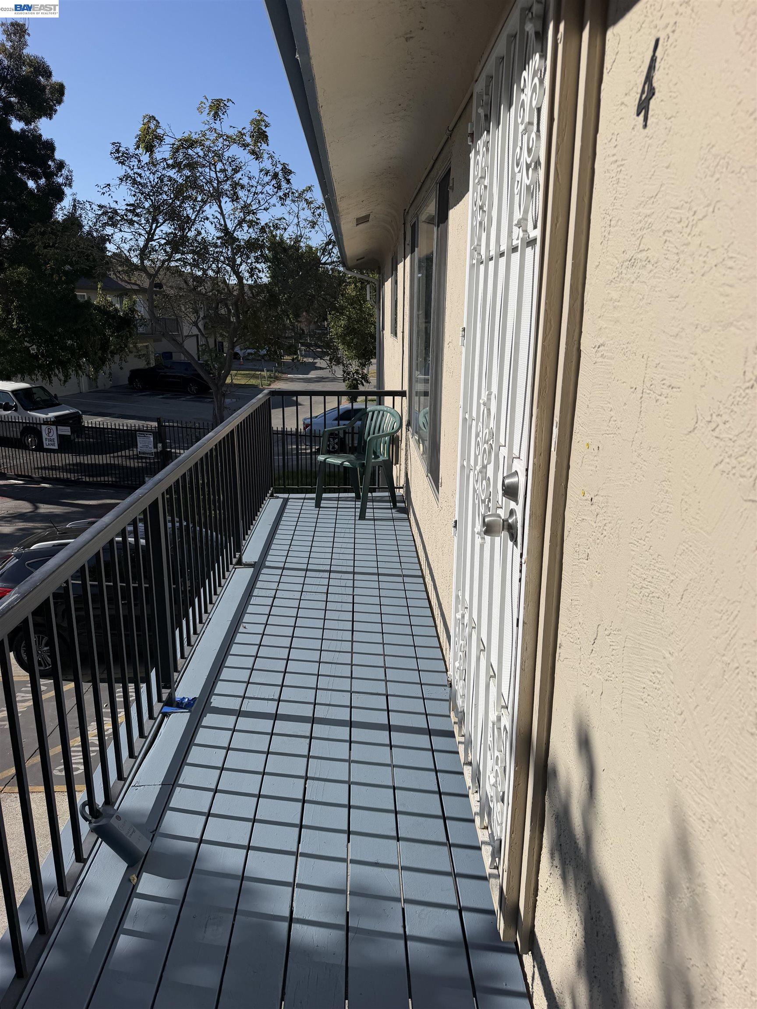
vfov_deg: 71.6
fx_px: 700
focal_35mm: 24
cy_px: 504
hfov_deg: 56.8
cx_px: 378
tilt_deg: -14.6
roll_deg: +0.4
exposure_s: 1/8130
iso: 80
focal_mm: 6.76
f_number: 1.78
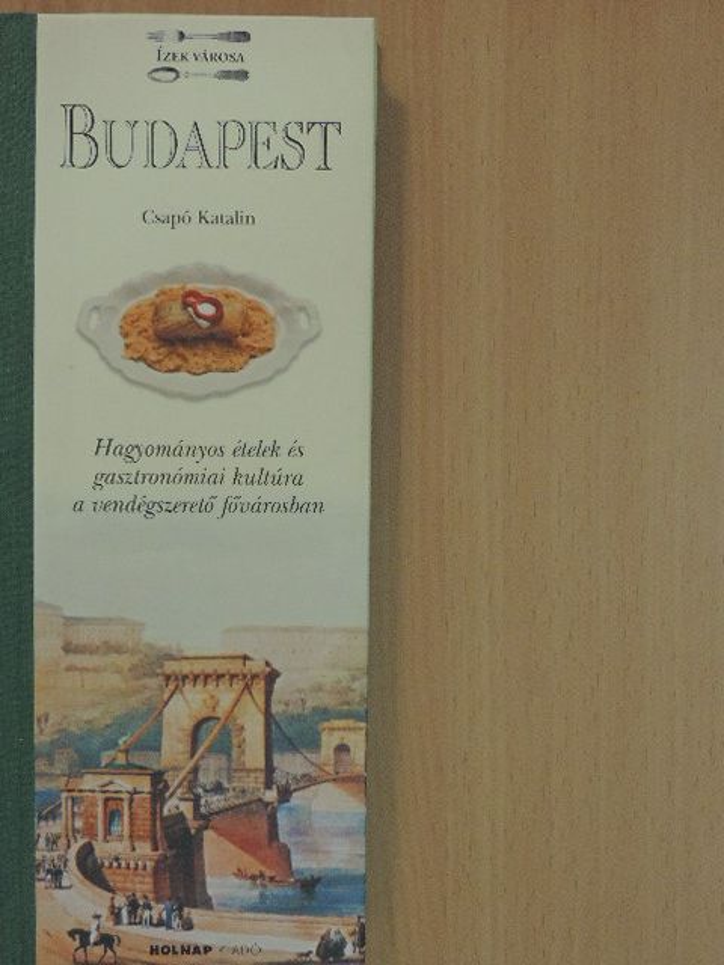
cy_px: 482
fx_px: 1311
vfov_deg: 40.4
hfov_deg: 30.9
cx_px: 362
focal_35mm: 47
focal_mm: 8.3
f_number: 3.5
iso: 800
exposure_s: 1/100
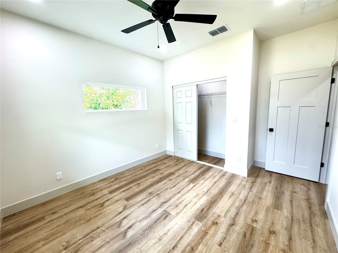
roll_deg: +1.2
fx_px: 137
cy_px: 126
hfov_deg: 102.1
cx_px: 169
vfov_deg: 85.7
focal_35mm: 14
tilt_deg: -7.6
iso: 250
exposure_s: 1/120
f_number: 2.2
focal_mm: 2.22
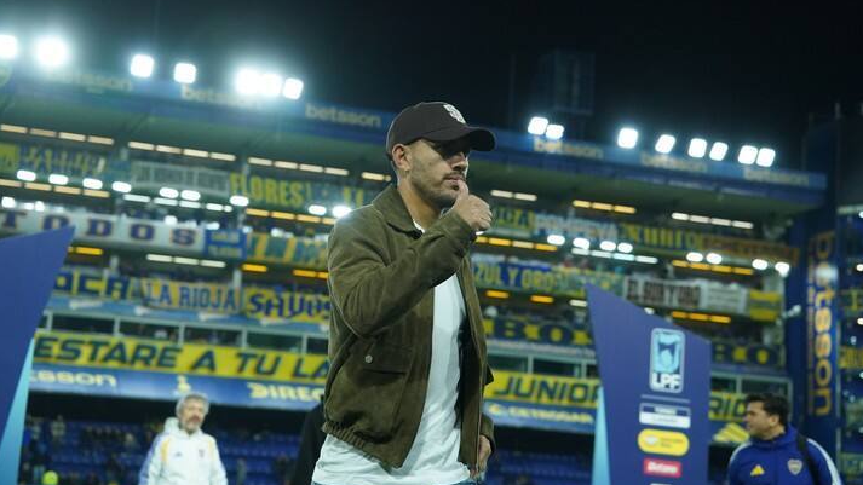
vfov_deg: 16.3
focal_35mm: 74
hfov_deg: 28.6
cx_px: 431
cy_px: 209
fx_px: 1693
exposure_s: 1/1000
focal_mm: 70
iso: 5000
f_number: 5.6
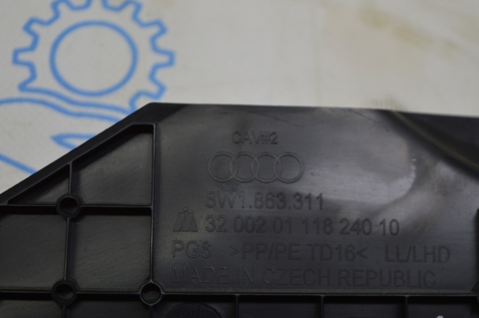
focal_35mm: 82
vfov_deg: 16.5
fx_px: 1096
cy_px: 159
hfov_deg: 24.6
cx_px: 240
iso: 400
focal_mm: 55
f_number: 5.6
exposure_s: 1/40
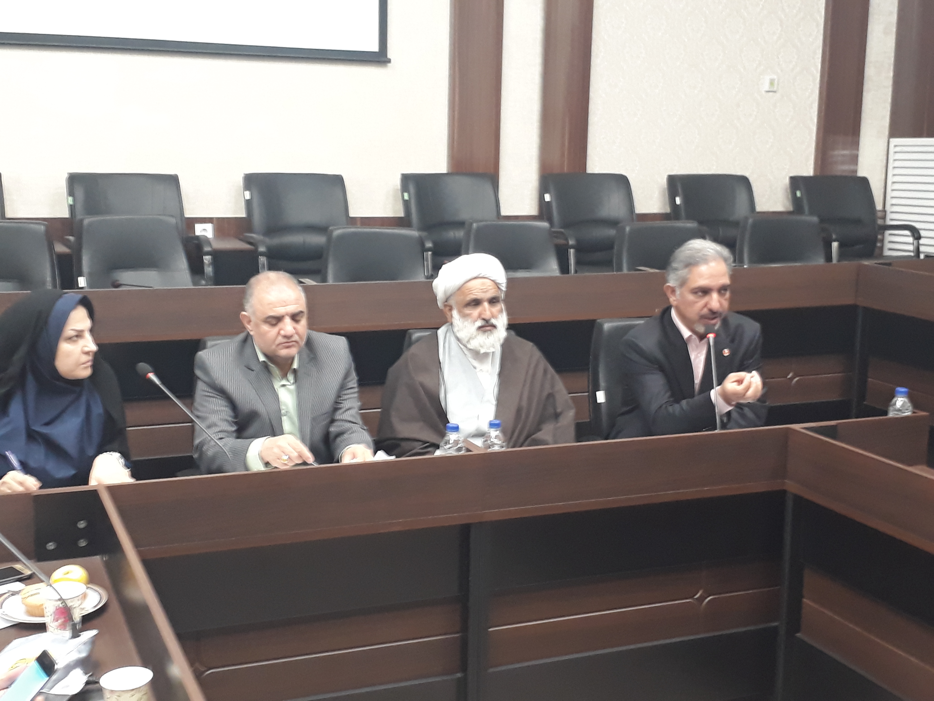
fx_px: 729
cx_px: 467
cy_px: 350
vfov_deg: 51.4
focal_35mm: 27
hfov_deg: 65.3
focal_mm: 3.6
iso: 160
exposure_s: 1/25
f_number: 1.9
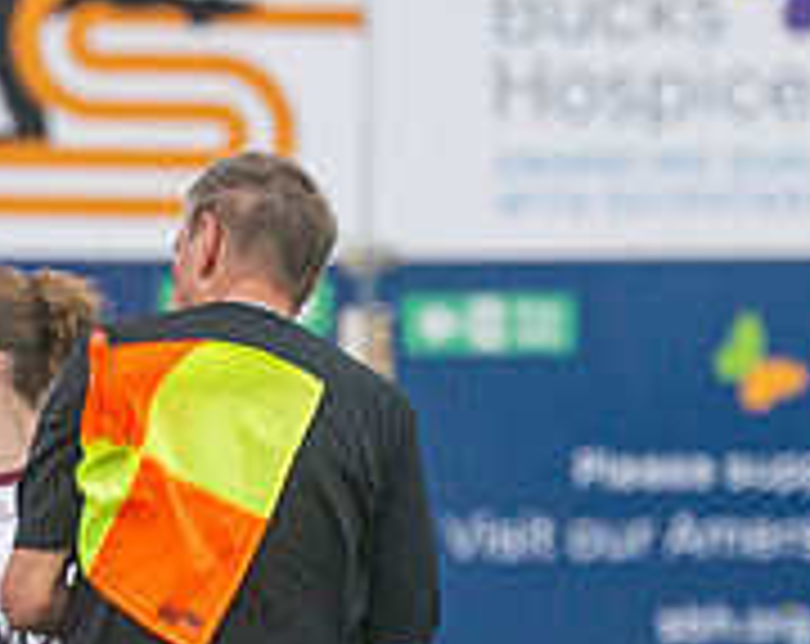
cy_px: 775
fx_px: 47888
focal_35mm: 2003
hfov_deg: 1.0
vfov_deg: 0.8
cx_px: 95
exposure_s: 1/1000
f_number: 4
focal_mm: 300
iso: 450
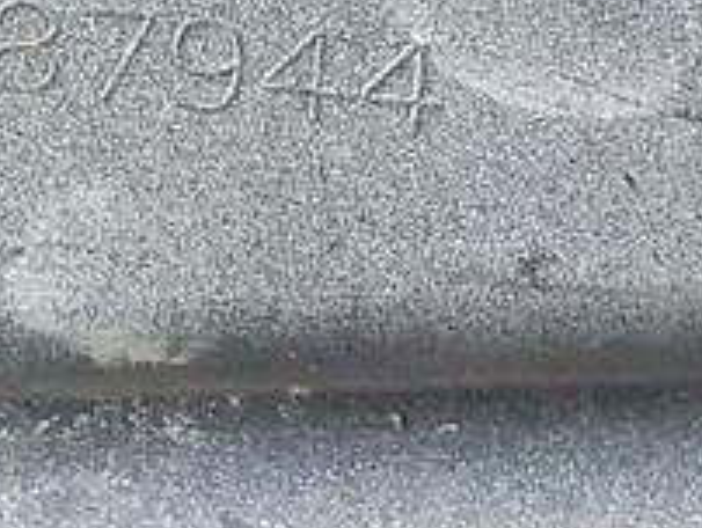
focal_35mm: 95
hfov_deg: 19.9
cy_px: -222
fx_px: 1929
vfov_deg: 14.7
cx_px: -35
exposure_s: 1/50
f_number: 3.3
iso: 800
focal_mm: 4.1
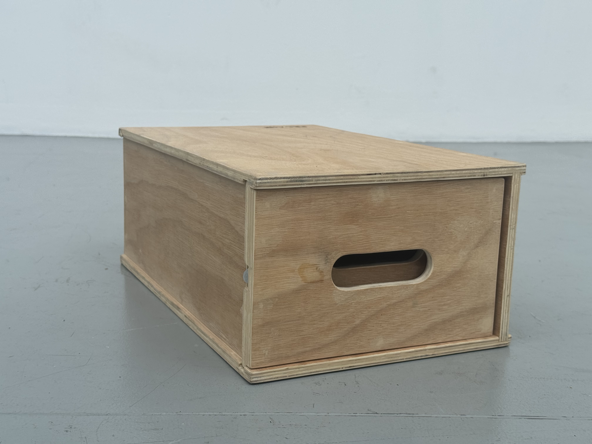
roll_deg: -0.6
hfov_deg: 39.7
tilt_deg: -11.5
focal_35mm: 48
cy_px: 222
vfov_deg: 30.3
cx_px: 296
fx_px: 821
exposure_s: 1/1094
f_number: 1.78
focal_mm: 6.76
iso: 64
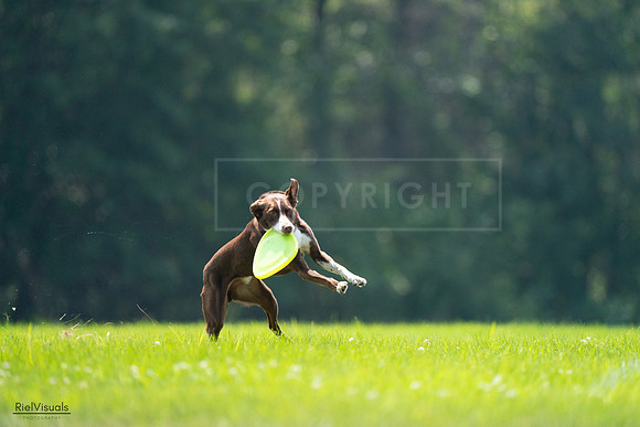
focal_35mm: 600
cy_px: 214
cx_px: 320
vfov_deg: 2.3
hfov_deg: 3.4
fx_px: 10669
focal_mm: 600
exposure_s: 1/4000
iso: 3200
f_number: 6.3
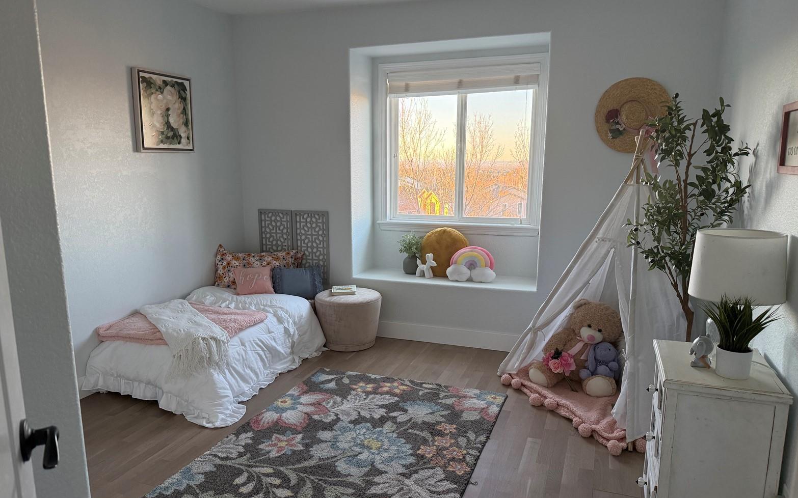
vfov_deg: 47.5
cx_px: 391
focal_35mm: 26
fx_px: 565
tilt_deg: -10.4
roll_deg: +0.7
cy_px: 264
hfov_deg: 70.4
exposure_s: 1/78
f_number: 1.78
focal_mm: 6.76
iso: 200
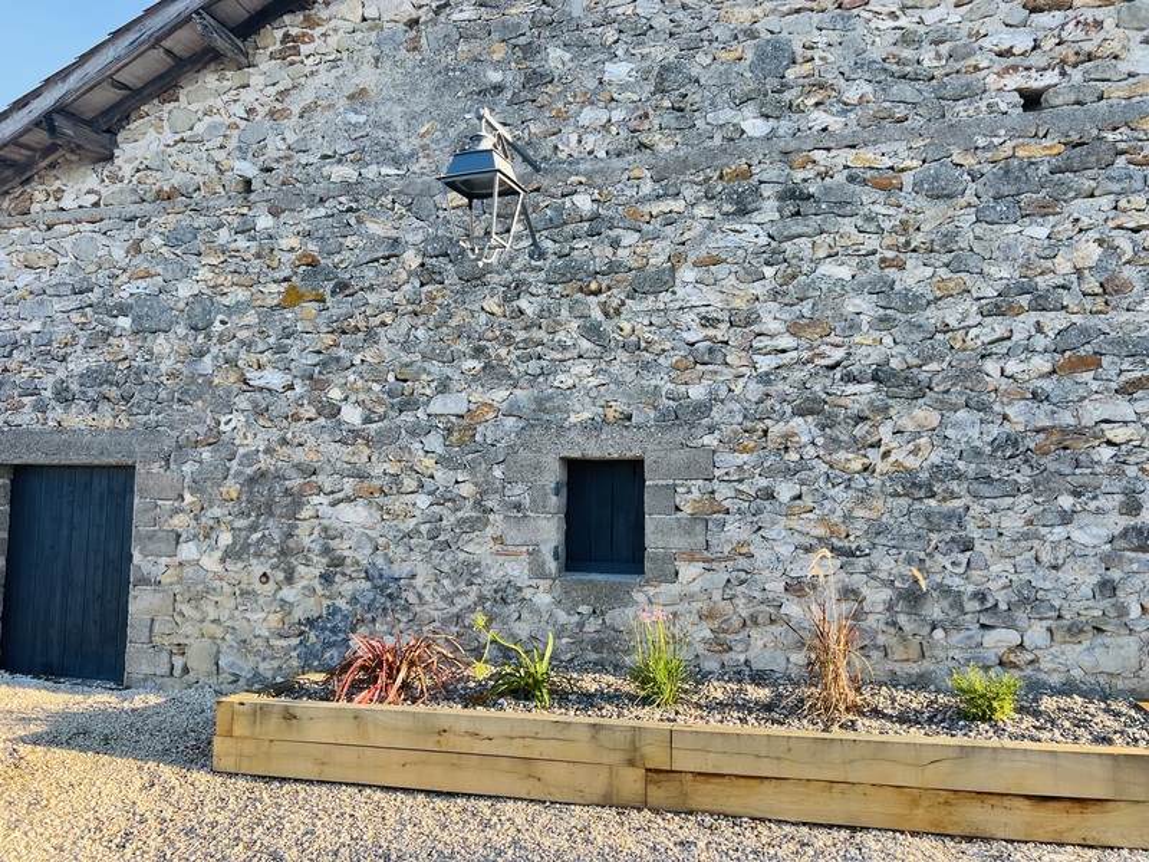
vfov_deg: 53.1
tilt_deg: +5.7
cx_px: 574
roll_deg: -0.4
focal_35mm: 26
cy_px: 431
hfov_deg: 67.3
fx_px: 863
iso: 50
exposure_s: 1/658
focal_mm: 5.7
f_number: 1.5
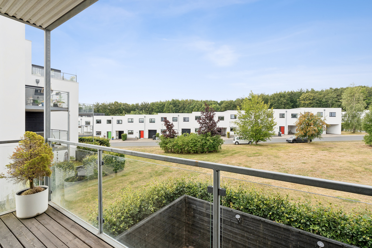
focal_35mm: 17
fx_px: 176
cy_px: 124
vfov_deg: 70.4
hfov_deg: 93.3
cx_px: 186
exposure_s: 1/160
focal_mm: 17
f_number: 11
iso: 640
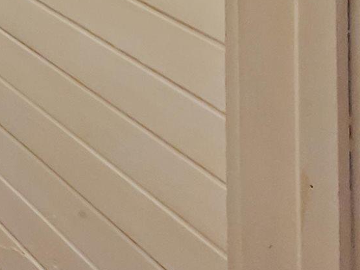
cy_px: -454
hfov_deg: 23.0
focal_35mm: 72
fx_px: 749
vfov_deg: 12.8
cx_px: -149
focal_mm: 1.8
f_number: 2.2
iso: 100
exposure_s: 1/60
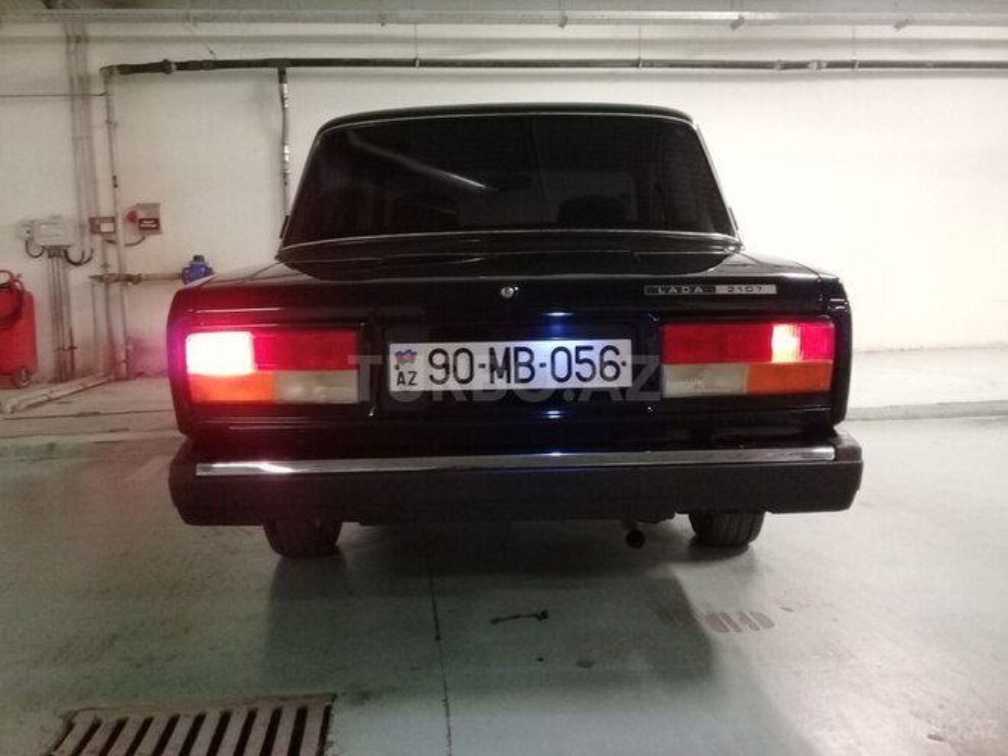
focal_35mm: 31
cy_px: 378
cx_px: 504
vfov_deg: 45.4
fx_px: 903
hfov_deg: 58.4
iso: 320
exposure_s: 1/17
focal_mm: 3.3
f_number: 2.2
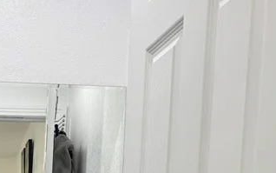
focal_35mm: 82
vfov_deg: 13.2
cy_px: 375
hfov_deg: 24.4
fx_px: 617
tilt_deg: -9.1
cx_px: 23
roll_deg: -0.2
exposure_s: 1/120
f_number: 1.78
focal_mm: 6.76
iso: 100
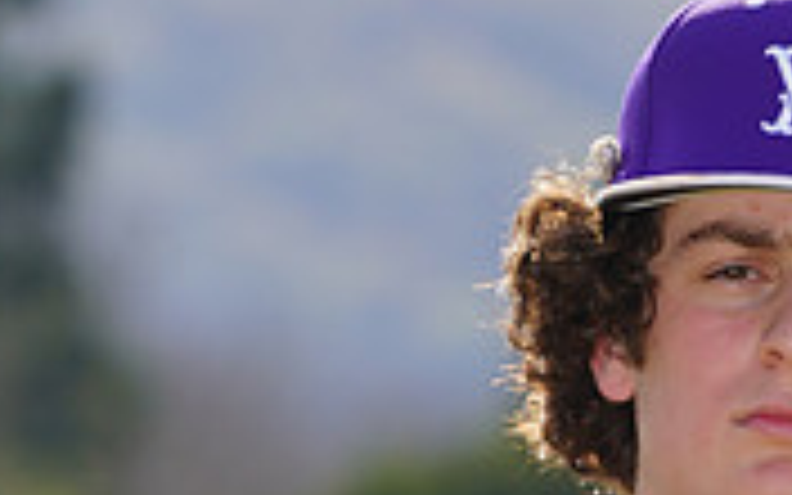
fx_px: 17224
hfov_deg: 2.6
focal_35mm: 798
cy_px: 1161
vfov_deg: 1.6
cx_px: 695
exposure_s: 1/250
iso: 100
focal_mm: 238
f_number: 8
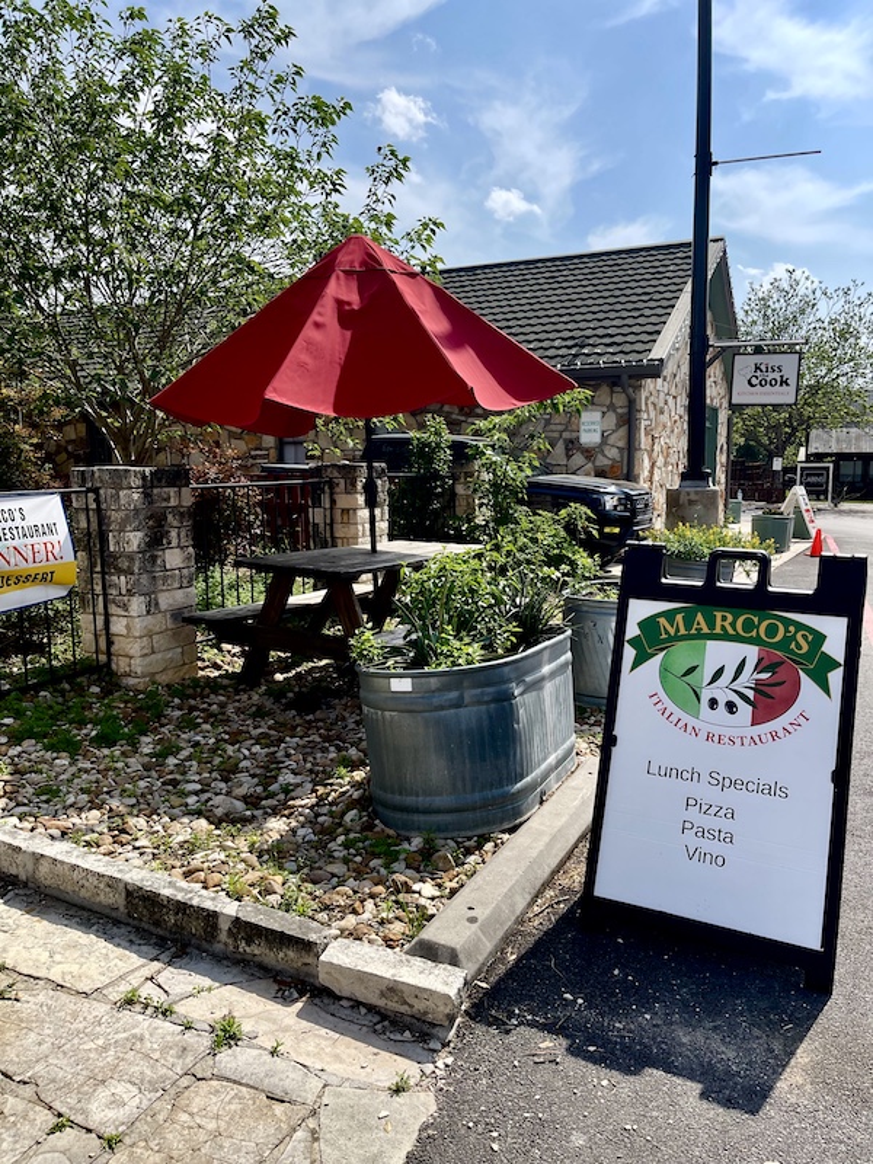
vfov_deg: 69.4
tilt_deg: -5.7
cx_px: 436
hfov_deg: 54.9
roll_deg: +0.3
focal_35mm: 25
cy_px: 582
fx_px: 841
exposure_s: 1/3448
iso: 32
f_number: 1.6
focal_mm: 5.1
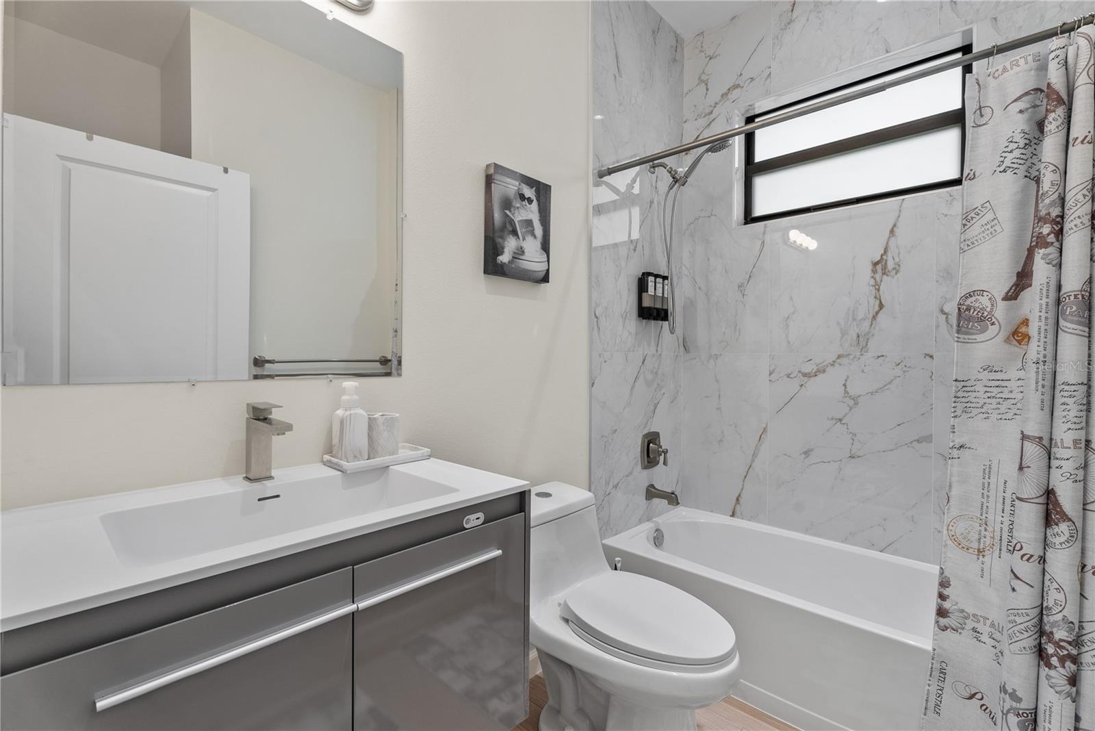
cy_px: 366
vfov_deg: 73.8
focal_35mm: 16
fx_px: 487
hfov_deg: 96.7
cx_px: 548
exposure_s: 1/6
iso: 400
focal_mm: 16
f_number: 9
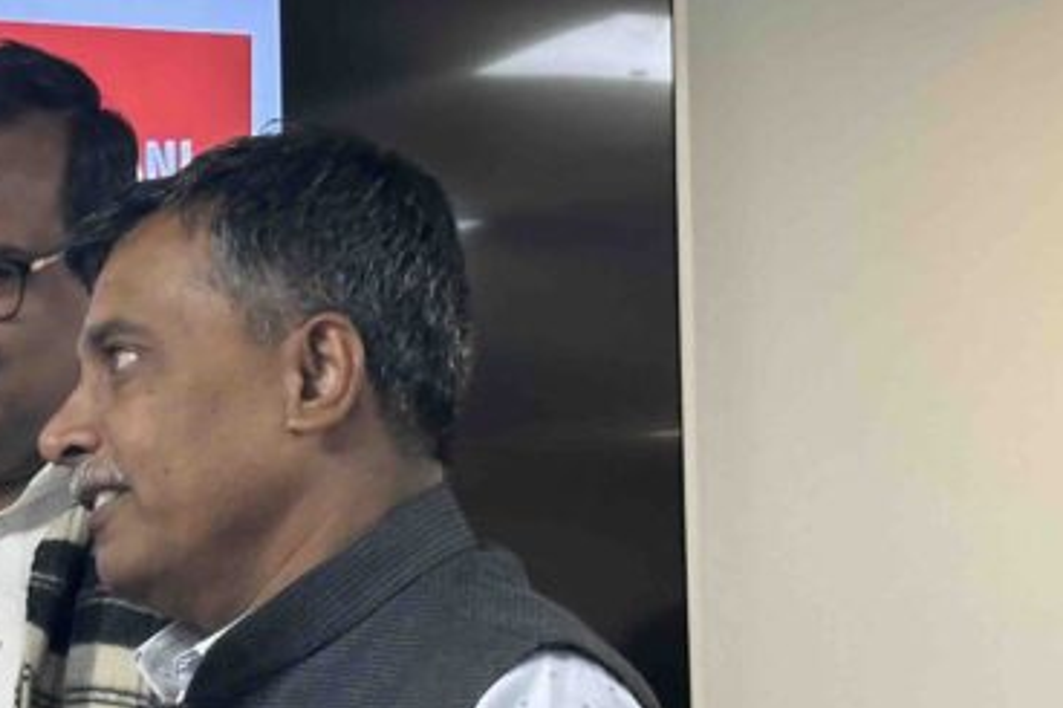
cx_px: -390
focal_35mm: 139
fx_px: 4102
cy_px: 598
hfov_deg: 14.1
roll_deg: +1.6
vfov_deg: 9.8
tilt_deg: -0.9
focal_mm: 6.86
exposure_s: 1/50
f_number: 1.78
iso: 64
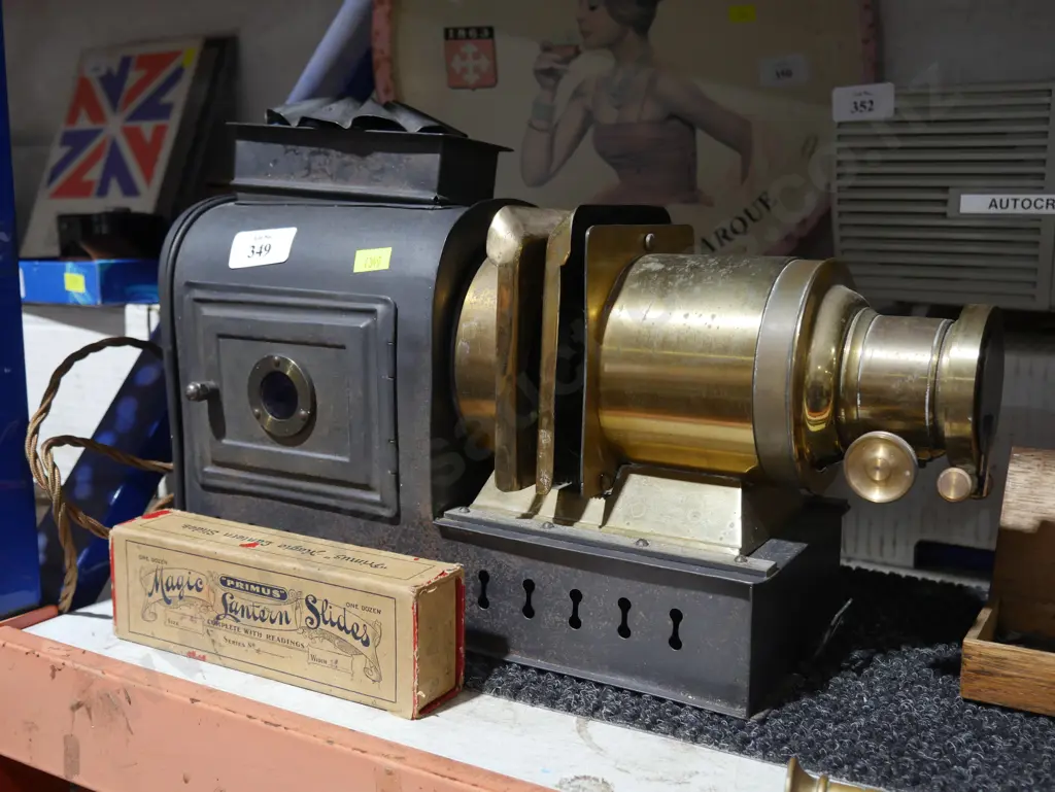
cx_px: 528
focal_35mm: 38
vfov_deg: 37.8
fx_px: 1159
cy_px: 396
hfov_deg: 49.0
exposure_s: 1/60
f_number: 4.1
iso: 640
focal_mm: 19
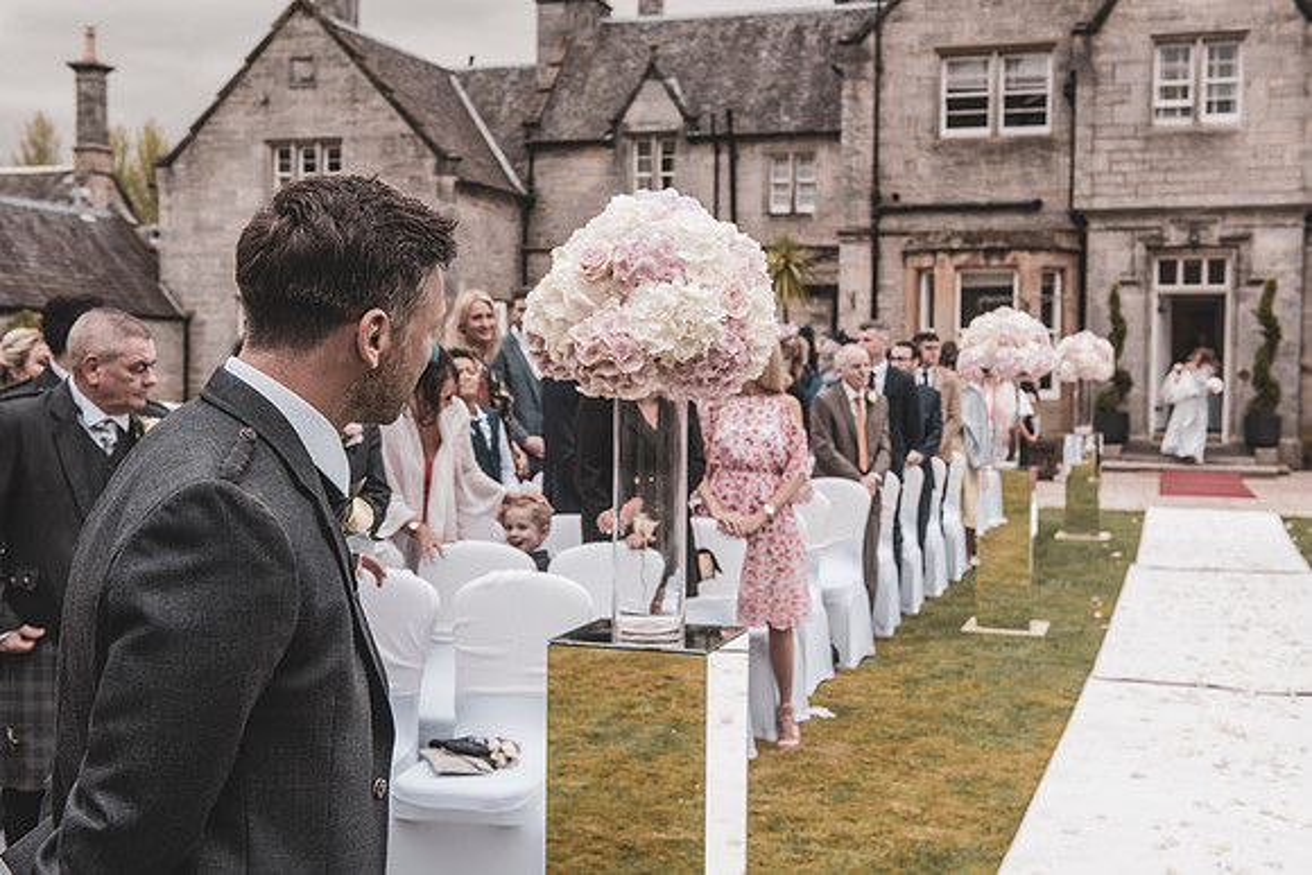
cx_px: 645
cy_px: 413
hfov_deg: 41.7
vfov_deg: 28.5
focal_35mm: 47
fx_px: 1724
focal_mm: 42
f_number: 5.6
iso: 500
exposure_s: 1/800
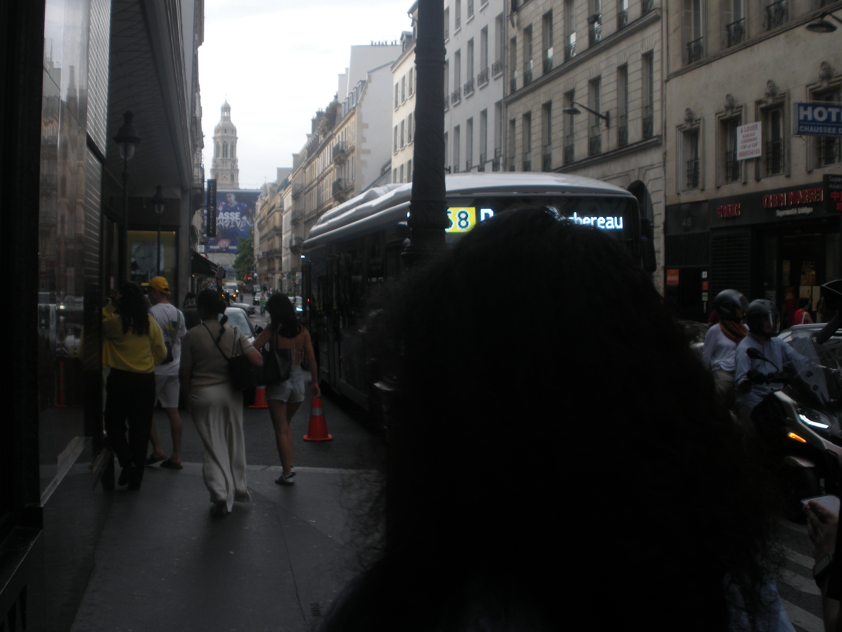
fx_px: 1070
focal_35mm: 44
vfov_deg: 32.9
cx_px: 421
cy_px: 316
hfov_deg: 42.9
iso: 64
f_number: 4
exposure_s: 1/197
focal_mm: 7.7
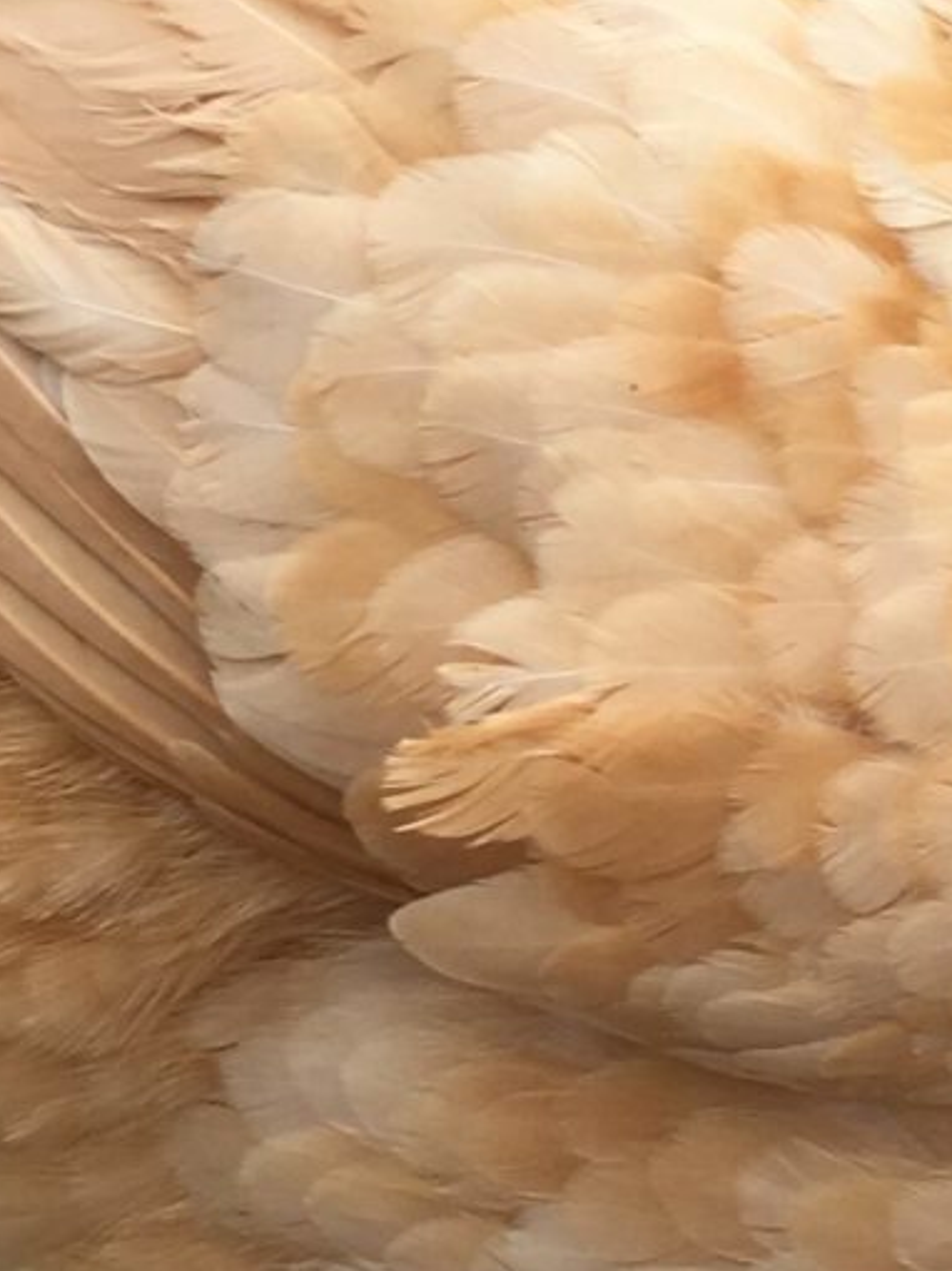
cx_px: 558
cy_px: 503
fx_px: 3340
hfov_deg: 16.2
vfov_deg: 21.5
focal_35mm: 91
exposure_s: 1/396
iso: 25
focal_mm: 4.15
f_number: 2.2
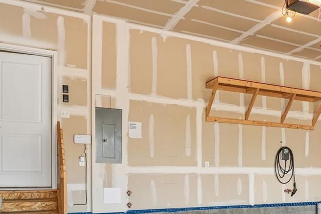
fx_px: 359
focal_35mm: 40
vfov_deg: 32.6
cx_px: 320
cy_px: 159
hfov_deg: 41.9
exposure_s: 1/30
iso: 250
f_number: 8
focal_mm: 11
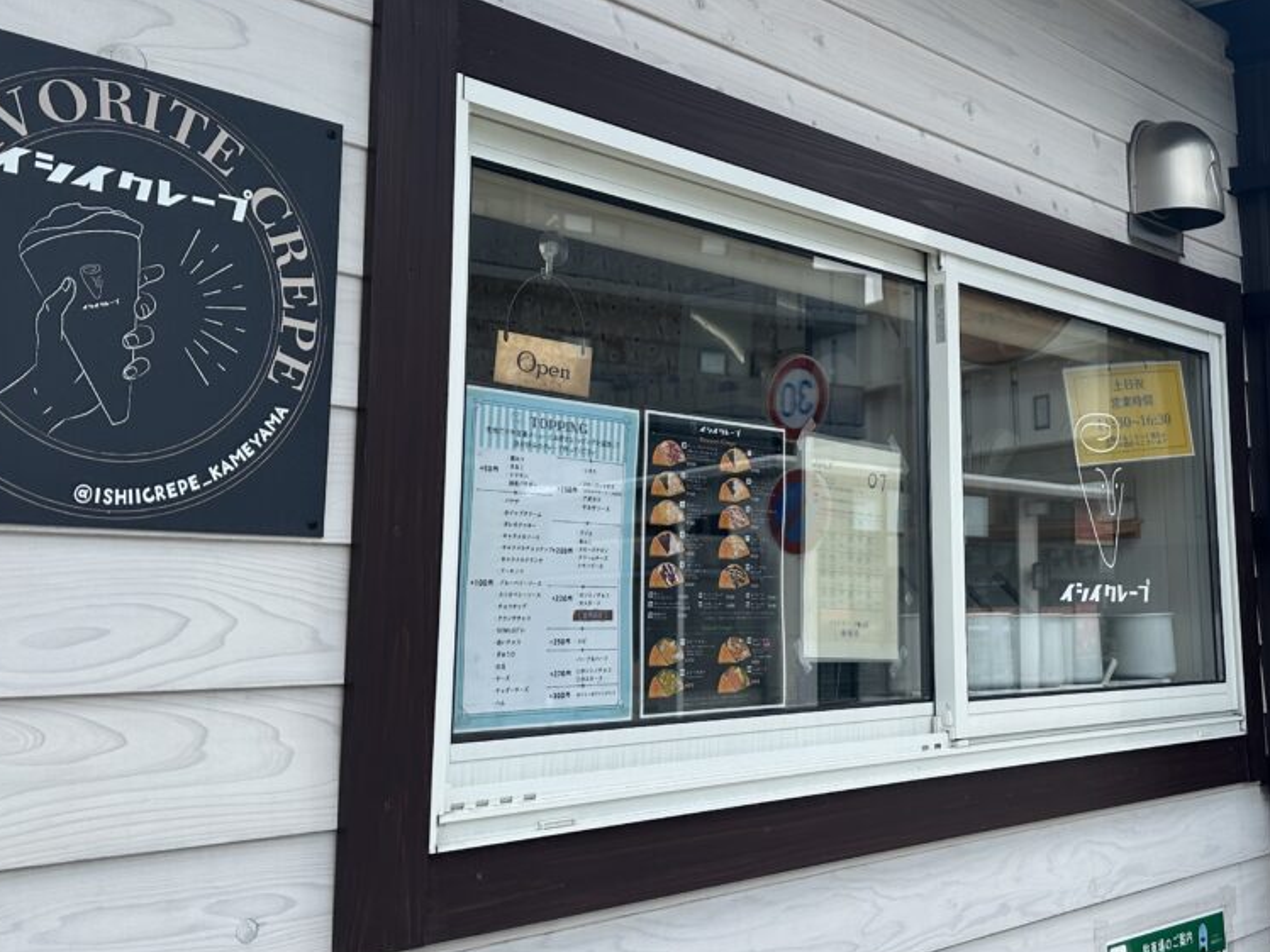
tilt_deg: +8.1
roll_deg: +0.1
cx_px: 843
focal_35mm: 41
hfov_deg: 45.1
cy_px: 374
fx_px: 1504
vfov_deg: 35.0
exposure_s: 1/2967
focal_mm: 6.86
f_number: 1.78
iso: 80
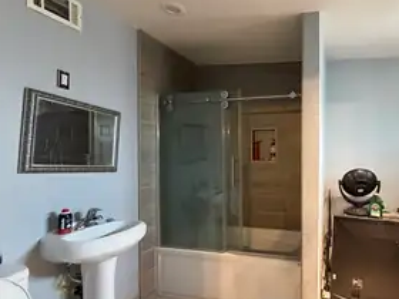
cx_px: 281
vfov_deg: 66.0
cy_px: 154
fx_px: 231
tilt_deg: -1.2
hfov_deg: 77.8
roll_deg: +0.1
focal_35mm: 20
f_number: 2.2
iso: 800
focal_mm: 2.22
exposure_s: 1/60
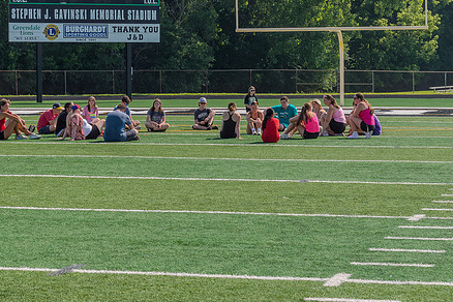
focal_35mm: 114
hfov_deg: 17.9
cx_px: 228
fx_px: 1434
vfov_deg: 12.0
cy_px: 121
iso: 1250
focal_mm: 65
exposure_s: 1/500
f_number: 13
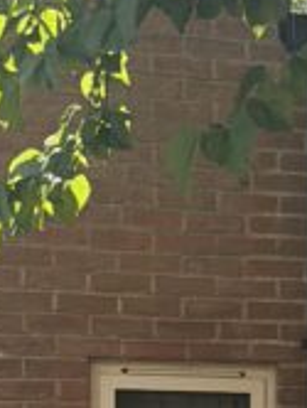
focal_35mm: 148
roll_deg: -1.1
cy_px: 590
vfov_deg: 12.7
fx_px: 1746
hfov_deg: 9.9
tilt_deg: -4.1
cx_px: 376
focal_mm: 6.76
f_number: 1.78
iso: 400
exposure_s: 1/3279
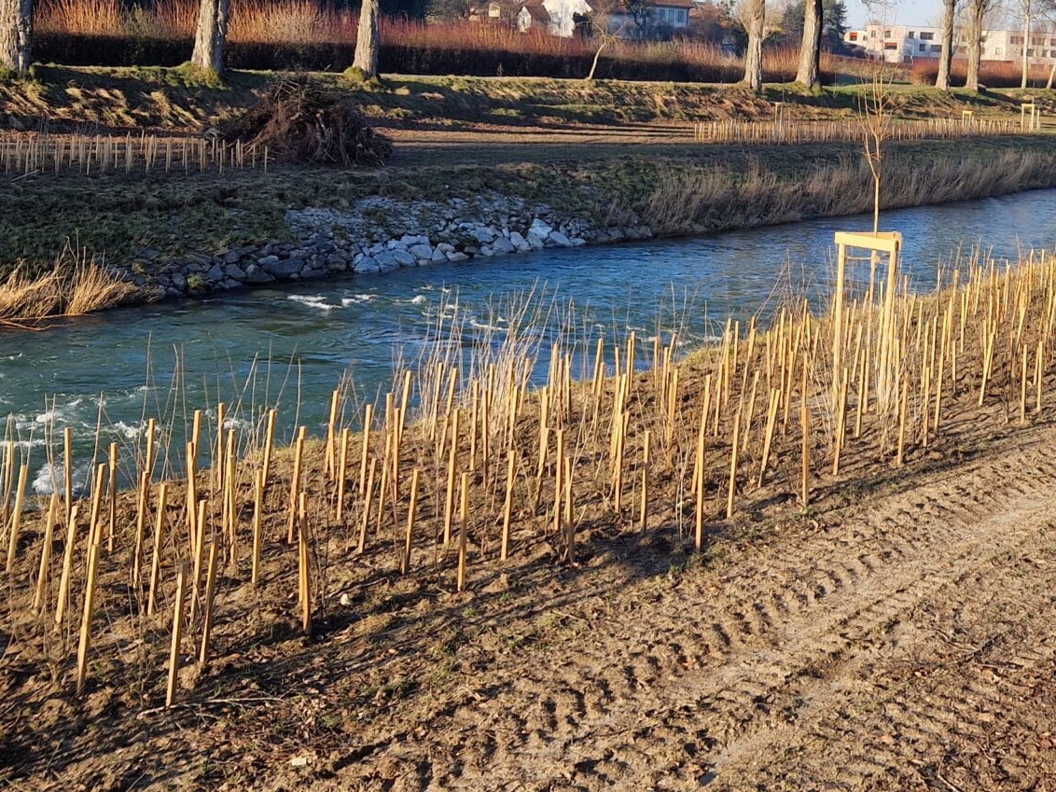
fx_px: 1586
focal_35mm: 52
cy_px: 150
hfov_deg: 36.3
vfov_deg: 27.4
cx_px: 728
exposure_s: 1/782
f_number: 1.8
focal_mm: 5.4
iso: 50
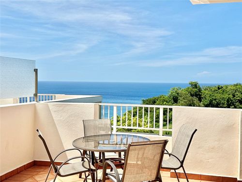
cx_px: 121
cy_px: 91
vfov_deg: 30.3
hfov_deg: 39.7
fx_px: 336
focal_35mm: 48
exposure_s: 1/7092
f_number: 1.78
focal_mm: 6.86
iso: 64
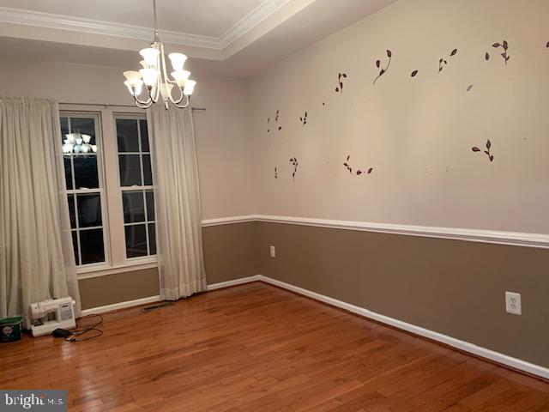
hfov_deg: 67.3
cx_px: 274
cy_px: 206
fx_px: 412
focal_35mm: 26
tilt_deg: -1.3
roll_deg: +2.6
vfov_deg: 53.1
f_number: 1.8
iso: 320
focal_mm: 4.25
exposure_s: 1/60
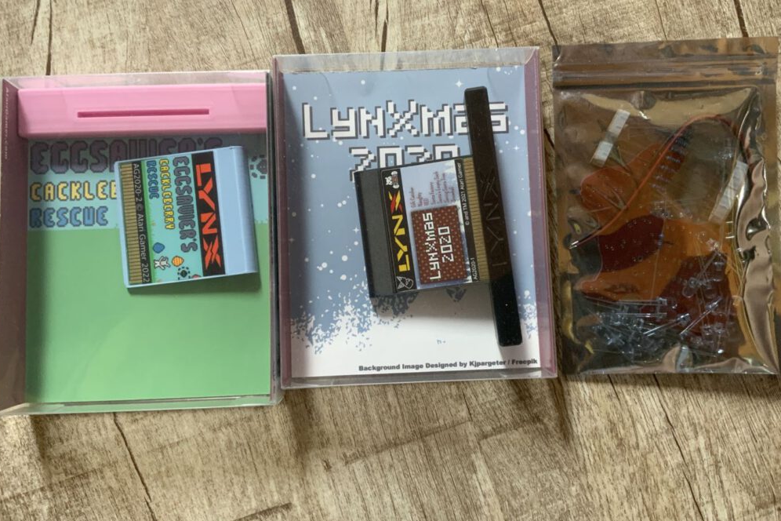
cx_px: 392
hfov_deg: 60.3
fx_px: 672
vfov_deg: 42.2
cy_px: 225
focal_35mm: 31
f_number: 1.8
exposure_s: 1/60
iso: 160
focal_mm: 3
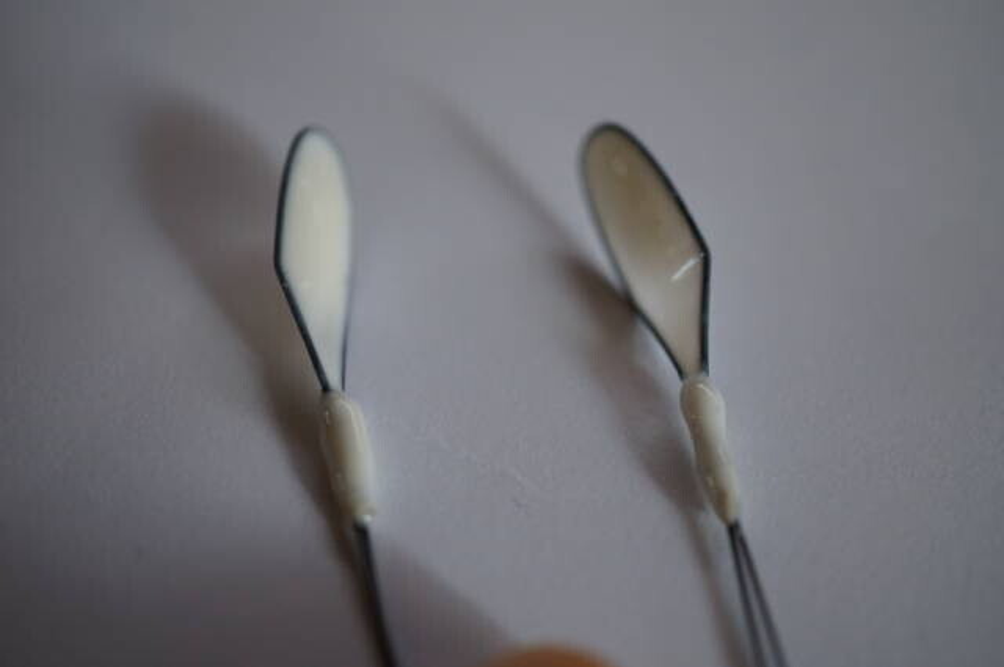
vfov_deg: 29.8
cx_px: 502
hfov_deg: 43.7
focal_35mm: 45
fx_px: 1253
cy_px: 334
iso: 400
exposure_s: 1/60
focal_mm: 30
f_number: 4
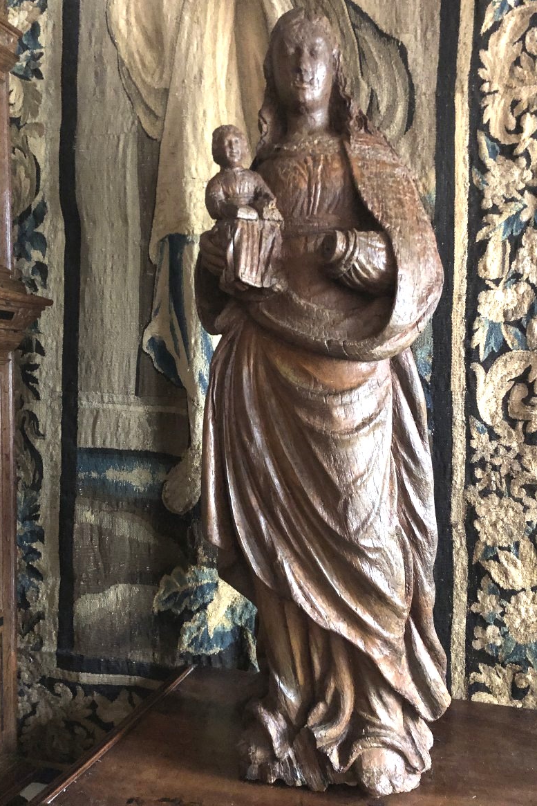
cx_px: 303
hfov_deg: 43.5
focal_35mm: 30
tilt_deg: +1.5
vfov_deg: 61.9
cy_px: 392
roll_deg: +0.5
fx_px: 671
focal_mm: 4
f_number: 1.8
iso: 160
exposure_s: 1/4
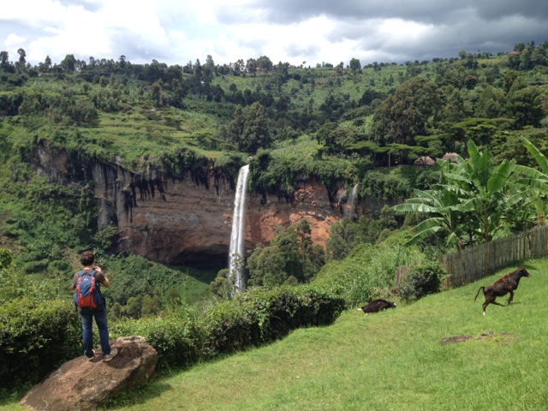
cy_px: 206
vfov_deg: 40.7
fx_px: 554
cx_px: 274
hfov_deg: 52.6
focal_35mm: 35
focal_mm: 4.28
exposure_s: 1/1227
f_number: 2.4
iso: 50
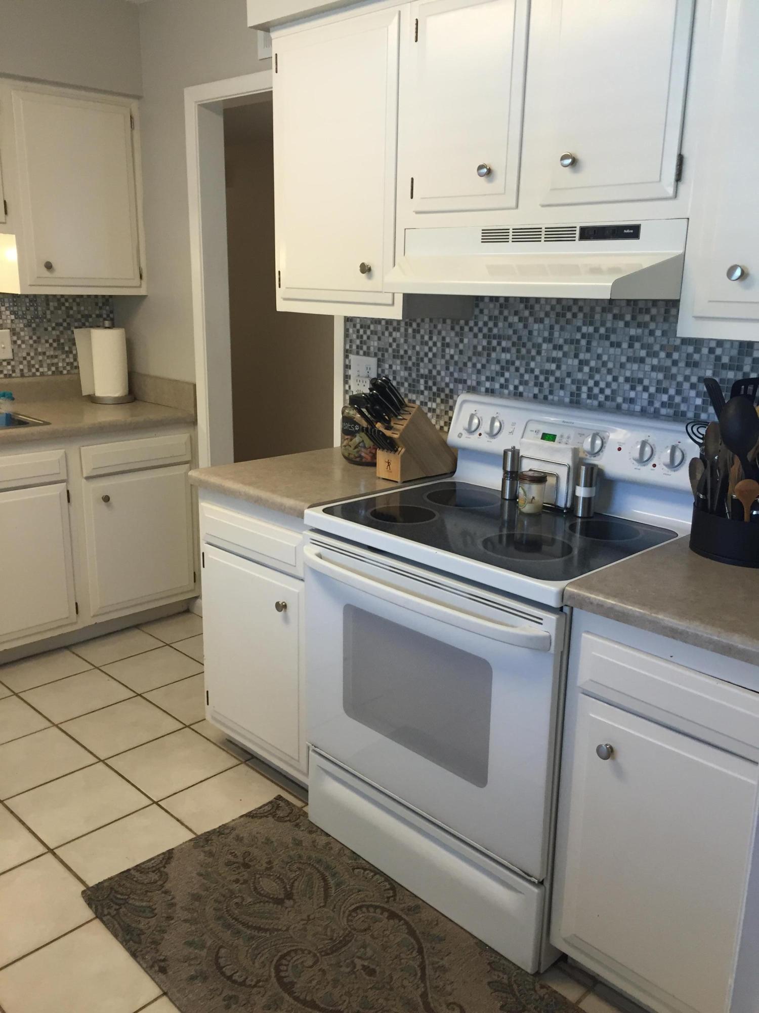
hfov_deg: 48.2
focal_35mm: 29
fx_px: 848
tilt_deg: -12.9
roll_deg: -0.4
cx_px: 380
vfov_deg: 61.7
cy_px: 506
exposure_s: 1/30
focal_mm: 4.15
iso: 40
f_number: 2.2
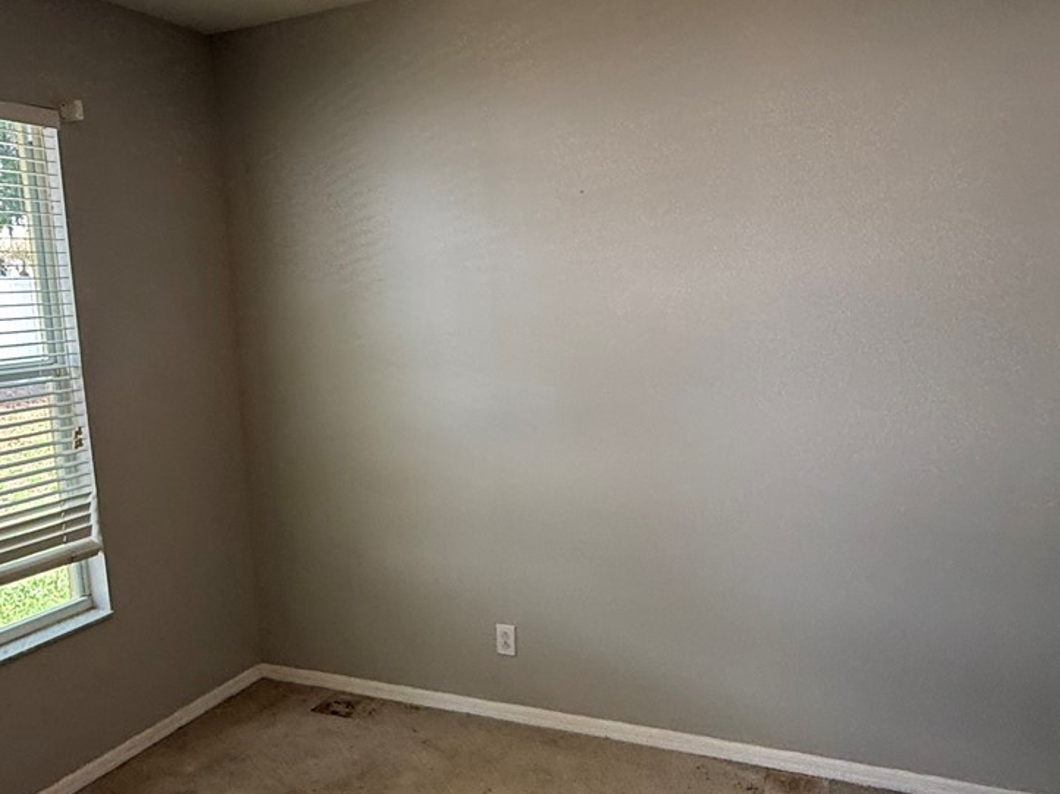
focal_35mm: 31
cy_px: 447
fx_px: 949
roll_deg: +1.1
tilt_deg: -5.5
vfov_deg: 45.3
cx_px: 425
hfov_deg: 57.9
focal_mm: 2.22
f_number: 2.2
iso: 125
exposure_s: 1/99
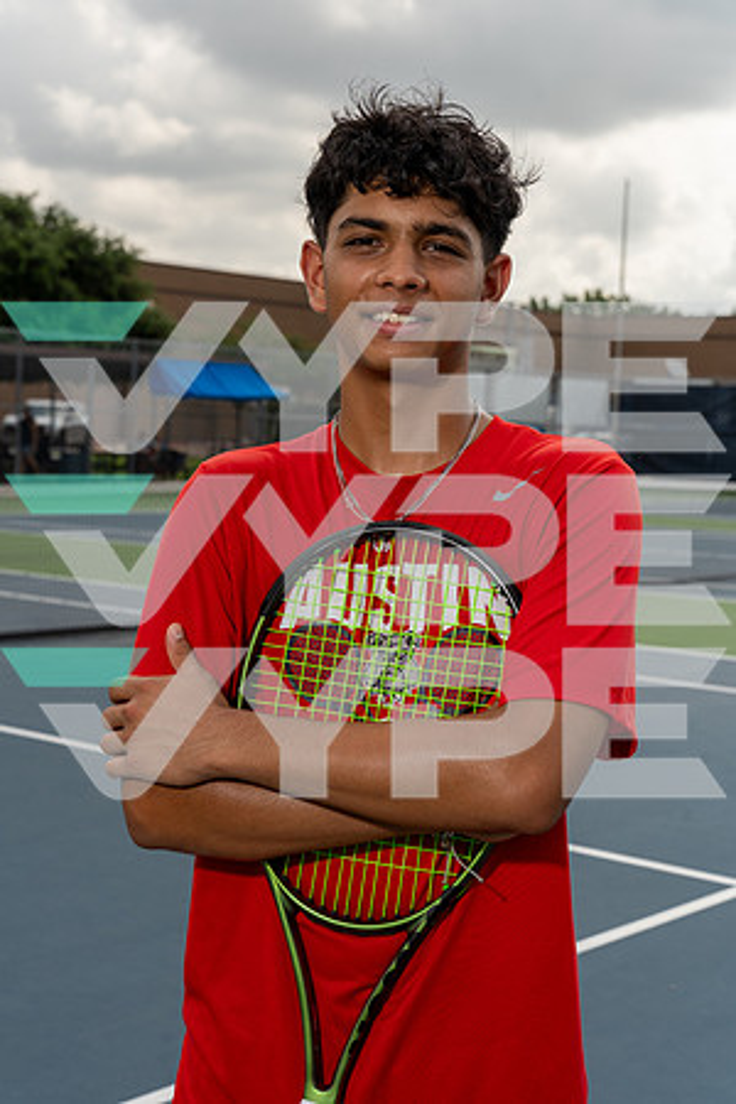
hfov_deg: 23.4
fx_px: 1779
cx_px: 368
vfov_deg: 34.5
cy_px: 552
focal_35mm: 58
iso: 100
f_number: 8
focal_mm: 58
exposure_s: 1/250
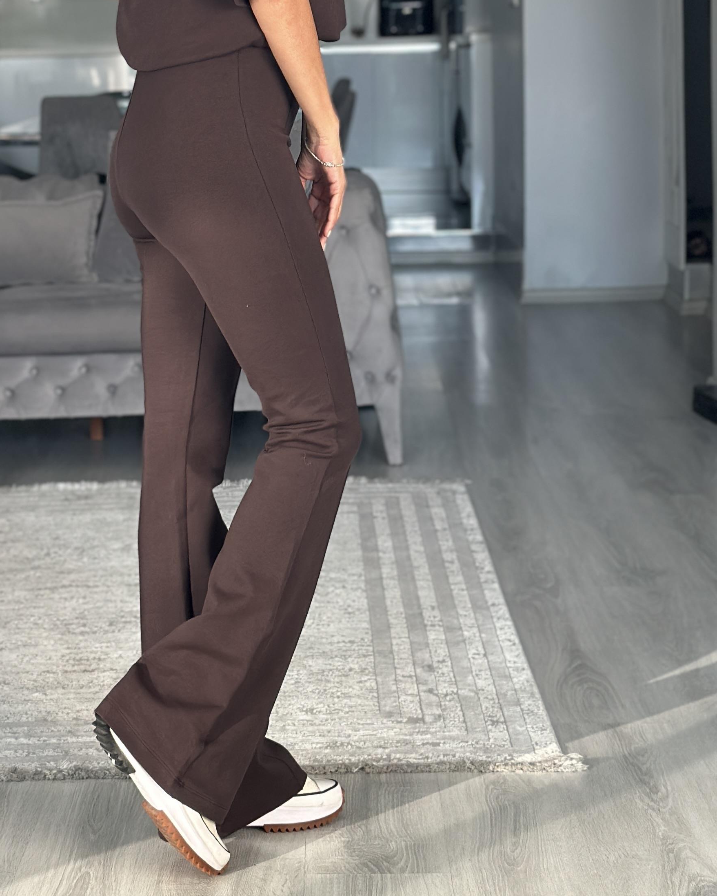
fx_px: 2282
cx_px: 231
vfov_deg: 21.9
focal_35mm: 86
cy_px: 167
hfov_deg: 17.8
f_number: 1.78
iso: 125
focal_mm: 6.86
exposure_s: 1/161
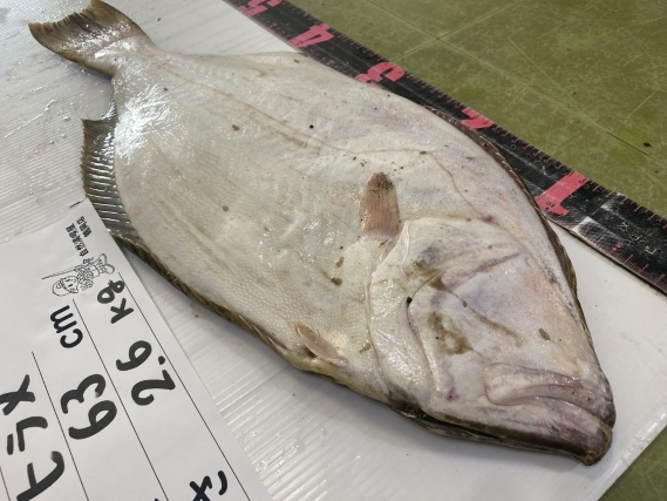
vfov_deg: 53.1
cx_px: 334
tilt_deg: -50.8
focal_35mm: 26
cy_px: 250
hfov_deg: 67.3
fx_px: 501
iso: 80
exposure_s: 1/100
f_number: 1.8
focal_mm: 4.25
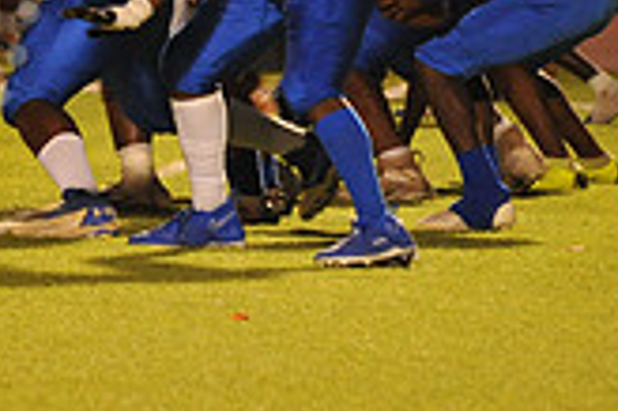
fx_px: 12125
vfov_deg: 1.9
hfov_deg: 2.9
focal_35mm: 707
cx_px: -313
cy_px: -68
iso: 3200
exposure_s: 1/160
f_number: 5.6
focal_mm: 200
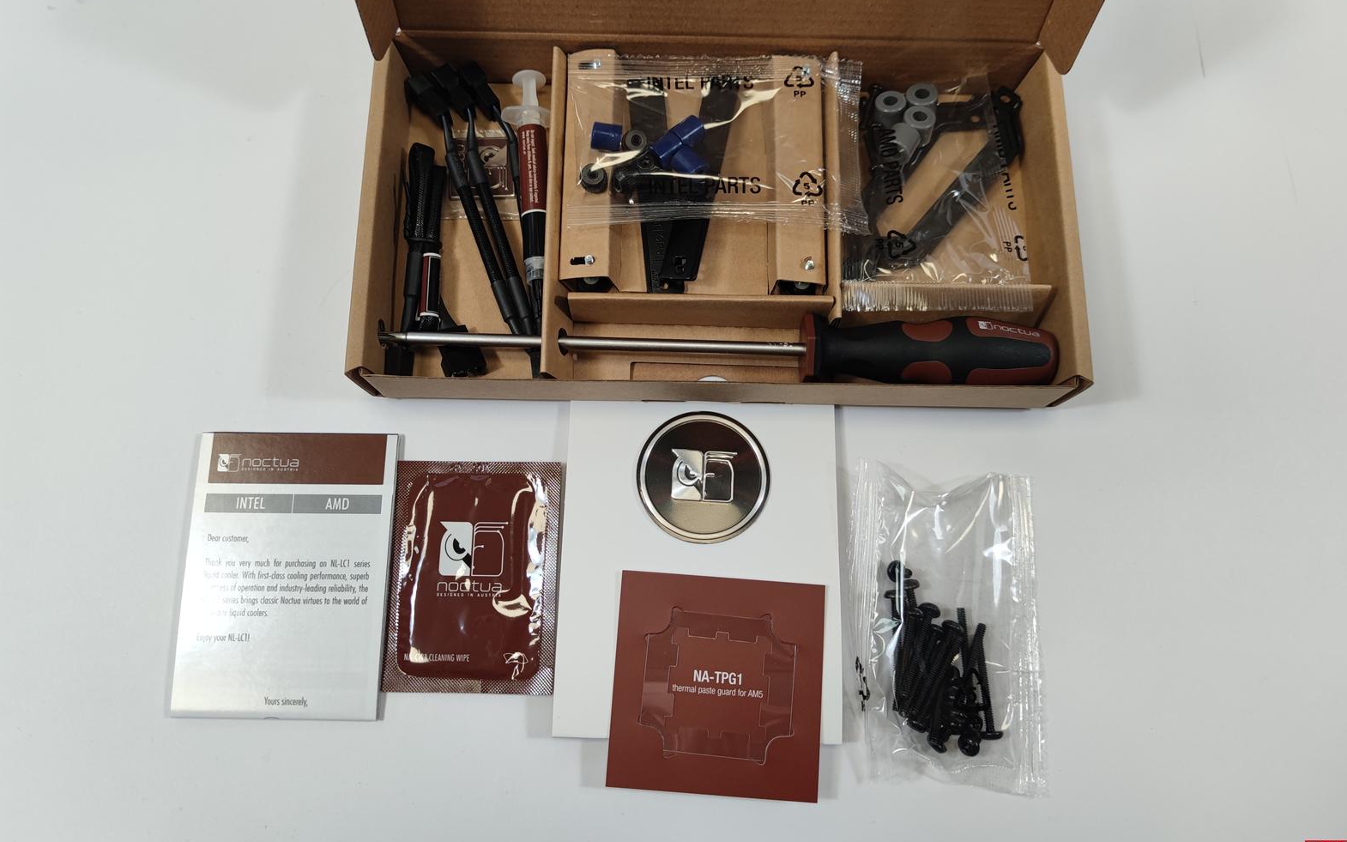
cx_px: 684
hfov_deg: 68.4
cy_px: 355
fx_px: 991
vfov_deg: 45.9
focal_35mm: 27
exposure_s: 1/100
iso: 87
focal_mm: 6.78
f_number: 1.85
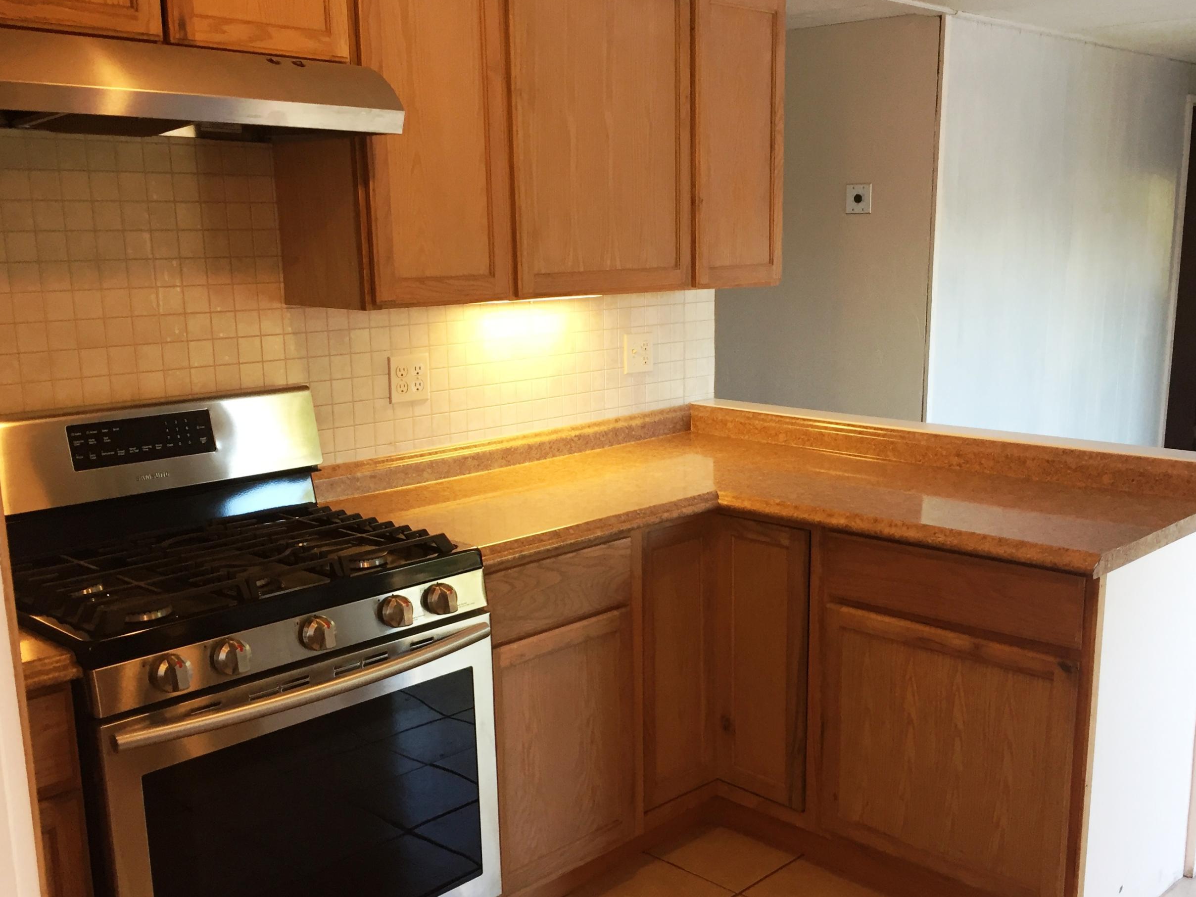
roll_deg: -0.5
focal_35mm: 36
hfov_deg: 51.3
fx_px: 1244
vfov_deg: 39.6
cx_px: 639
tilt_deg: -11.6
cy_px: 511
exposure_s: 1/30
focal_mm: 4.15
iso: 64
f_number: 2.2
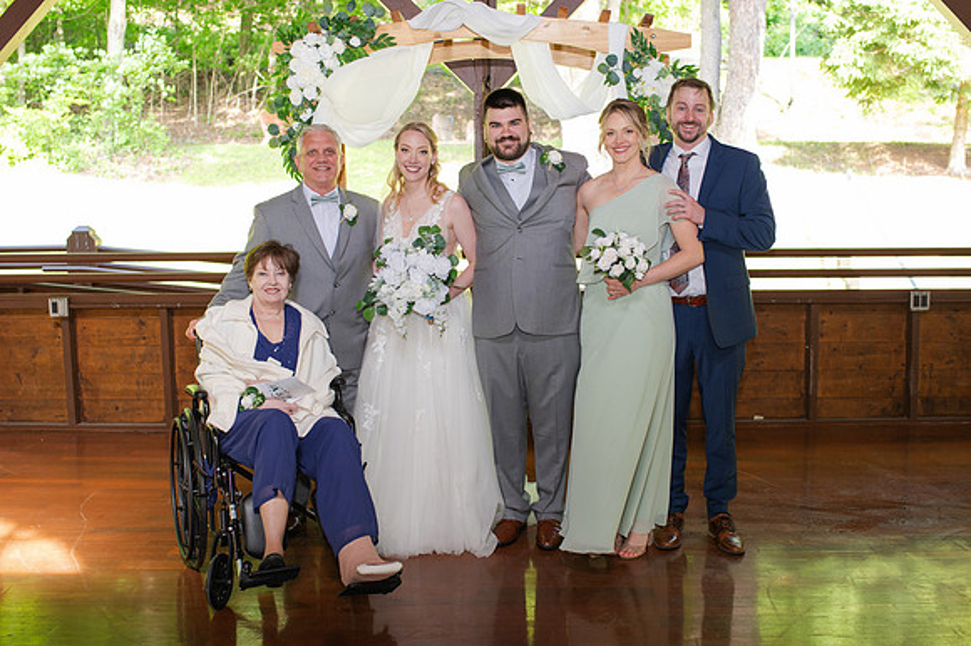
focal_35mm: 41
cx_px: 488
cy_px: 323
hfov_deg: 47.9
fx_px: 1094
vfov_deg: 32.9
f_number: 3.2
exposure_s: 1/200
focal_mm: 35
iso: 640
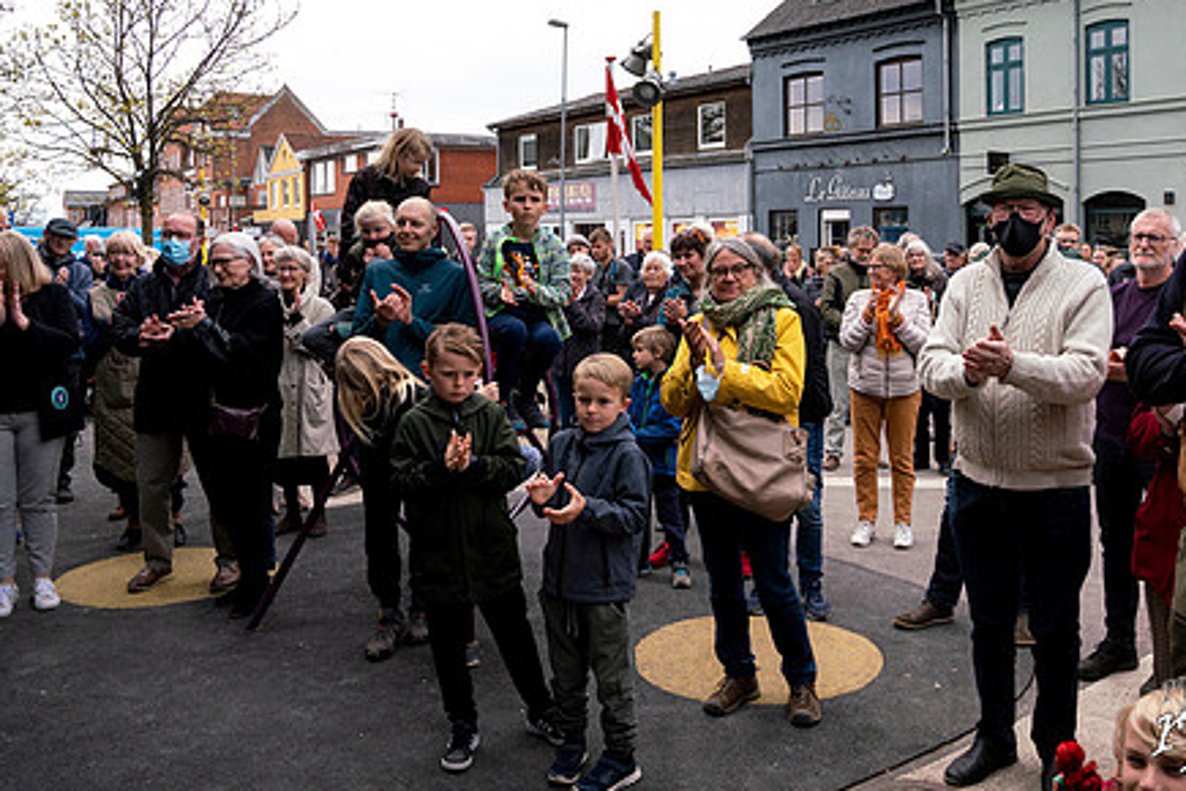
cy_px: 293
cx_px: 723
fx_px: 1054
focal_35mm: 32
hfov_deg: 58.2
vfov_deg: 40.8
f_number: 6.3
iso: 400
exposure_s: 1/640
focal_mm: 24
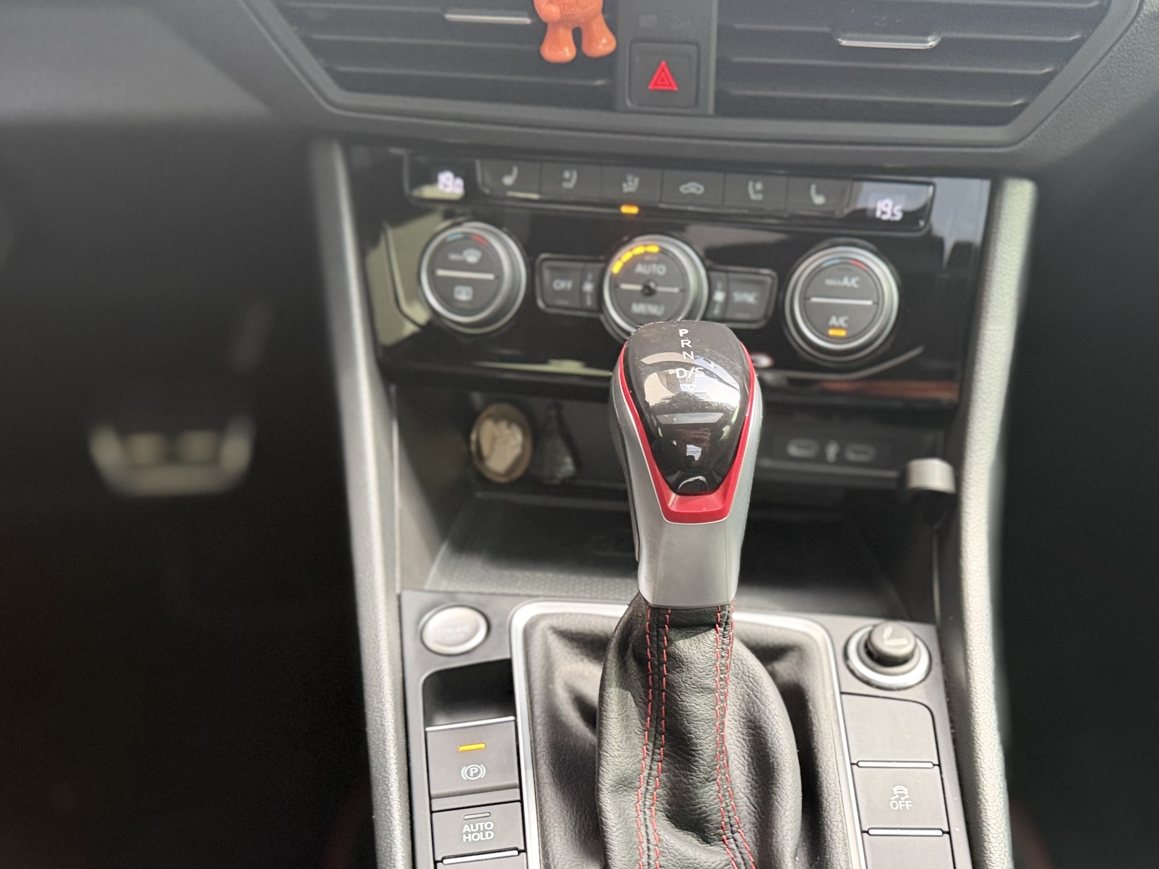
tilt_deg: -35.2
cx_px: 668
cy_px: 617
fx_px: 1272
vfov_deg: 37.1
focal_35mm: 38
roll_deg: -0.7
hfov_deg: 48.8
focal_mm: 6.76
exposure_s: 1/60
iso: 400
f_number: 1.78
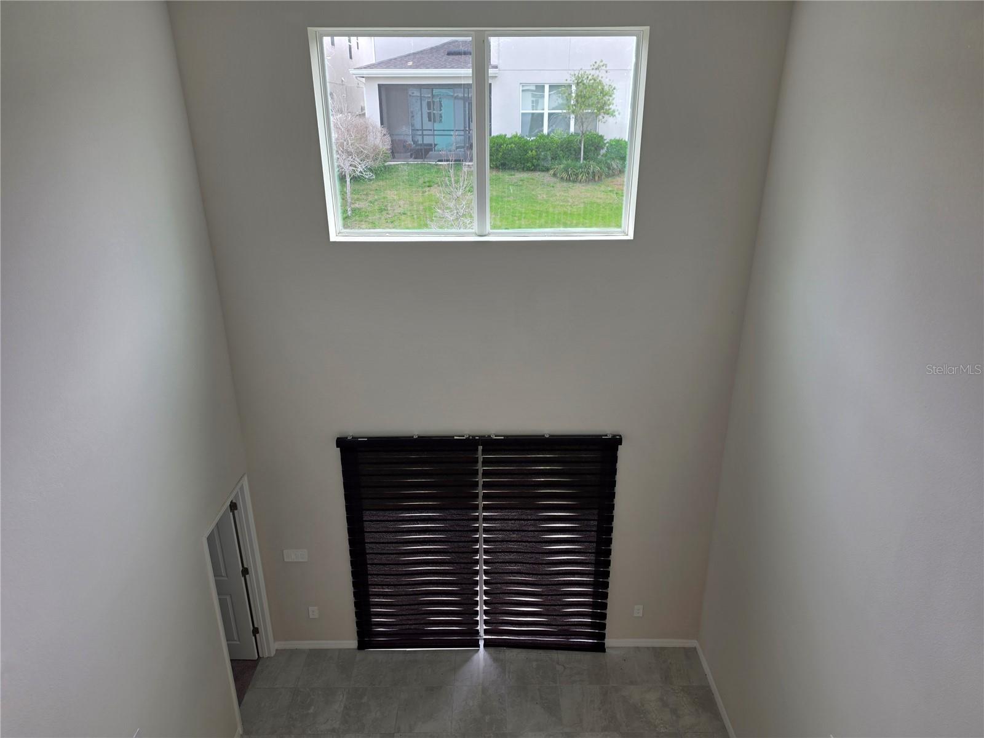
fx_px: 654
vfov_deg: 58.9
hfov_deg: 73.9
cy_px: 369
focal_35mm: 23
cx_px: 492
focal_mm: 6.3
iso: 20
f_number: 1.7
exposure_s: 1/120
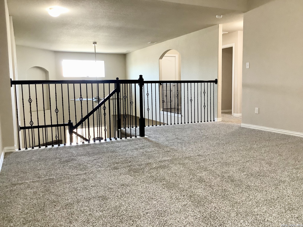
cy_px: 114
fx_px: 271
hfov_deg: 58.4
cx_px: 152
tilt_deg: -5.8
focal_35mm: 31
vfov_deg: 45.4
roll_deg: +0.6
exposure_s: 1/40
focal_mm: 3.3
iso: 320
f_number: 2.4
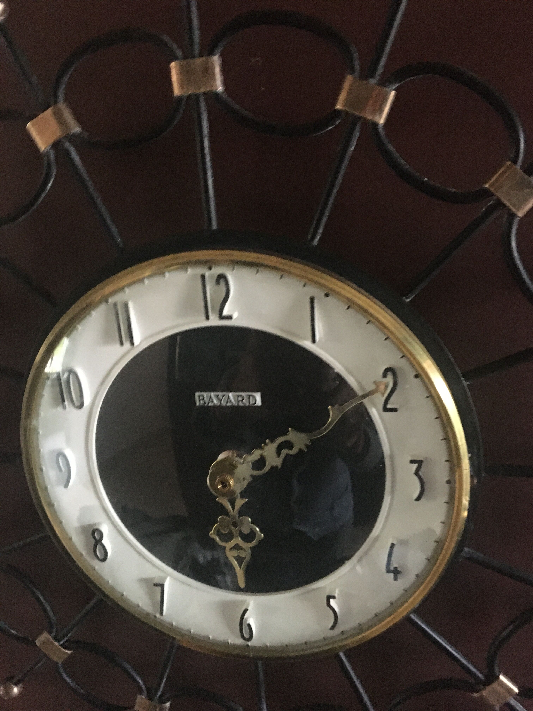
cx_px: 266
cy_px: 356
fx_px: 595
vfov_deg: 61.7
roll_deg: +1.4
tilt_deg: -13.7
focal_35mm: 29
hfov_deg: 48.2
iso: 320
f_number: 2.2
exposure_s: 1/17
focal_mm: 4.15
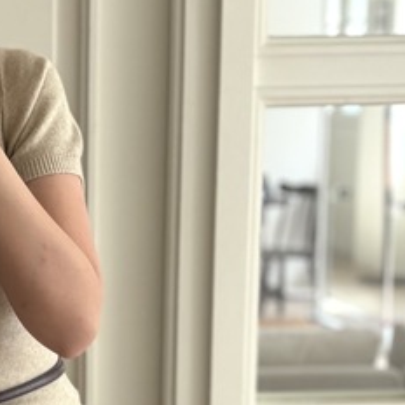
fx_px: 1310
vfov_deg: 17.4
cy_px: 321
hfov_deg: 16.8
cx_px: -84
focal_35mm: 99
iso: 100
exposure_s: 1/122
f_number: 1.6
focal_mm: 5.96
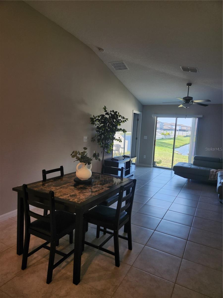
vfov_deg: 73.9
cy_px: 149
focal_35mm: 23
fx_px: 198
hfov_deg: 58.9
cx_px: 112
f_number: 1.8
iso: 32
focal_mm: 5.4
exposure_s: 1/120
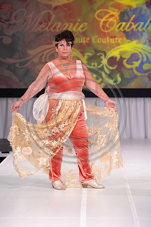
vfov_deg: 15.2
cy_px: 114
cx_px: 76
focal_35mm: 135
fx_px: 851
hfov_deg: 10.1
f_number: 5.6
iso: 2000
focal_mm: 135
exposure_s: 1/400
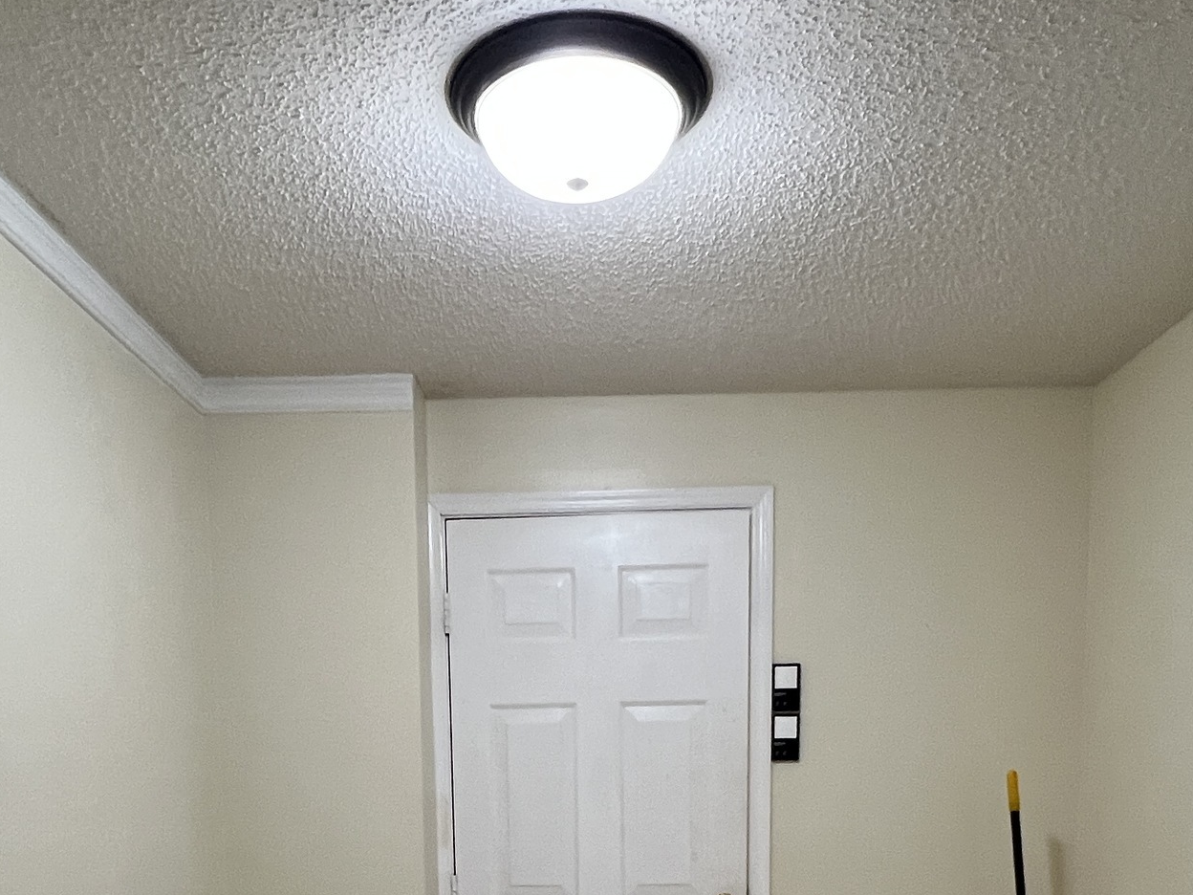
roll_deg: +1.0
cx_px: 553
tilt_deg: -7.3
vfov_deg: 38.2
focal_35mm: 32
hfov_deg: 56.8
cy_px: 935
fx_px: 1103
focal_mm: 1.57
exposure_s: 1/120
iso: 200
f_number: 1.8
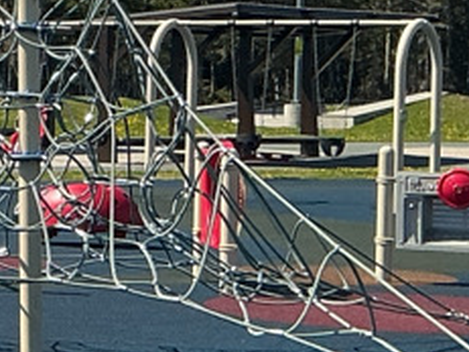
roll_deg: -0.5
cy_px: 73
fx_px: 2180
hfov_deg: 11.0
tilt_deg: +0.7
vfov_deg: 9.2
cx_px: -524
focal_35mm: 161
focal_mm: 3
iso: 25
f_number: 1.8
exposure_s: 1/2058
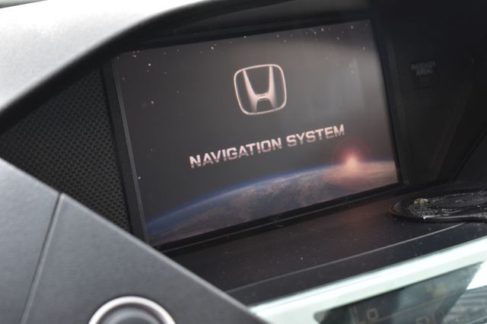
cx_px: 244
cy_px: 162
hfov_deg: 24.6
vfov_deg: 16.5
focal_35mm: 82
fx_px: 1115
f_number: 7.1
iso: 400
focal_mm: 55
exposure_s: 1/30
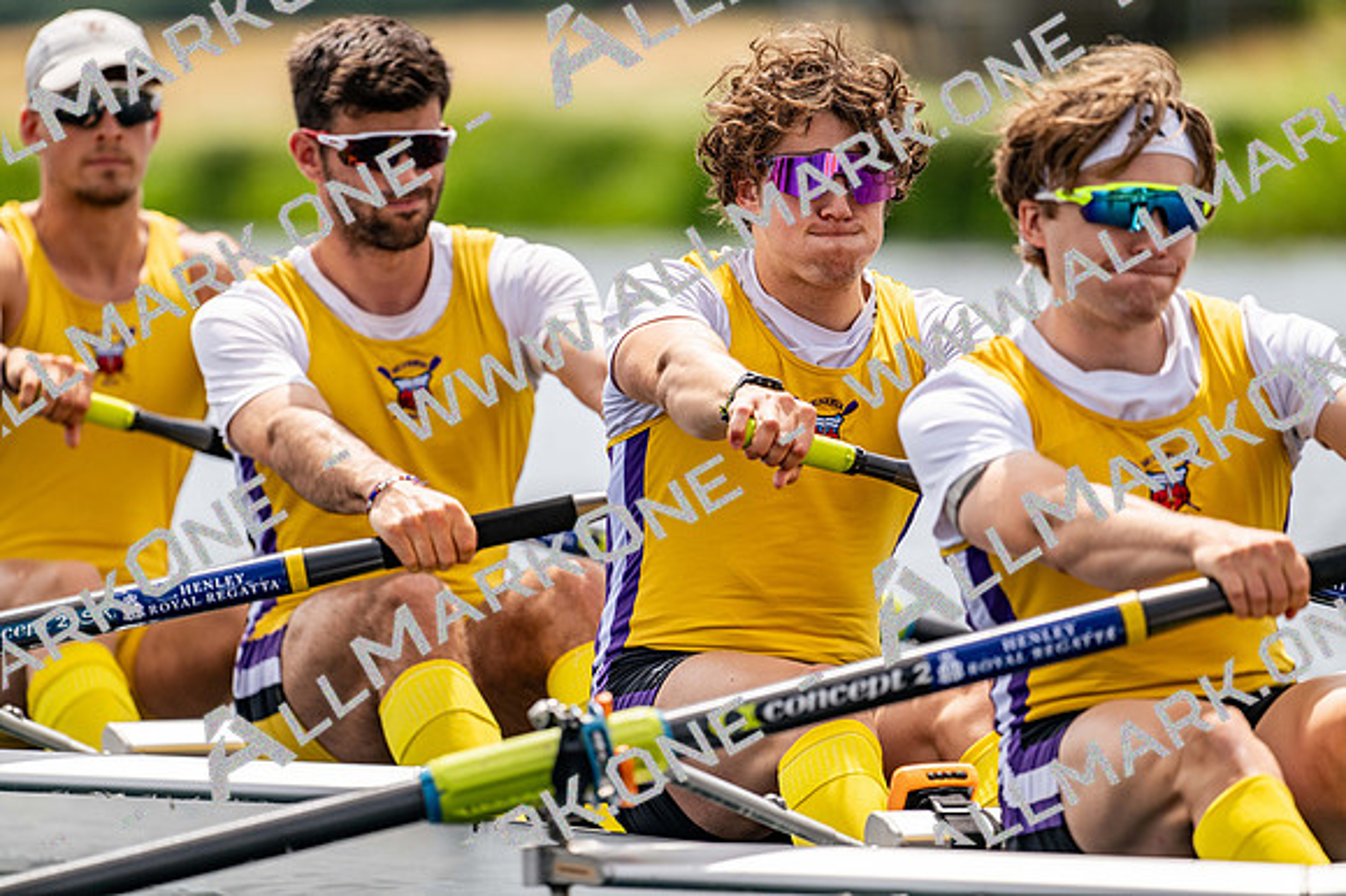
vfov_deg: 3.4
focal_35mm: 400
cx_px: 673
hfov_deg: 5.2
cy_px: 448
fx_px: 14950
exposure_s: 1/2500
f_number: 4.5
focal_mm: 400
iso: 250
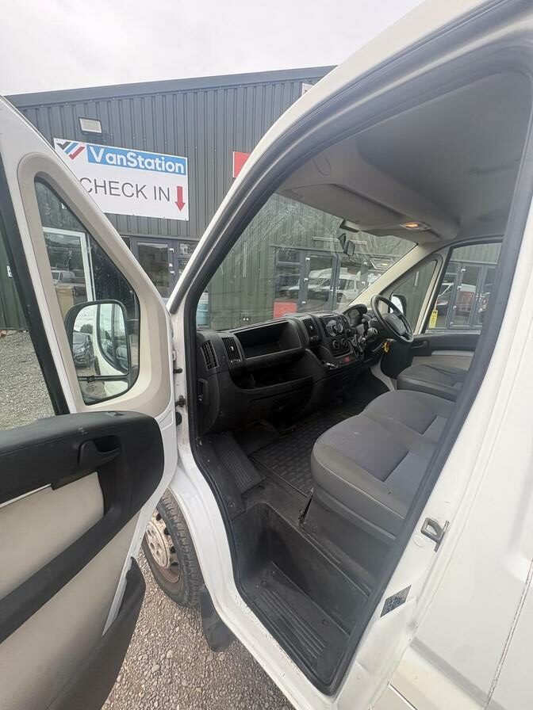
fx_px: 287
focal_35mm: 14
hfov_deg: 85.7
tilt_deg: -11.6
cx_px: 266
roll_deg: -1.6
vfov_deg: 102.1
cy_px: 355
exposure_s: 1/279
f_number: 2.2
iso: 64
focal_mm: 2.22
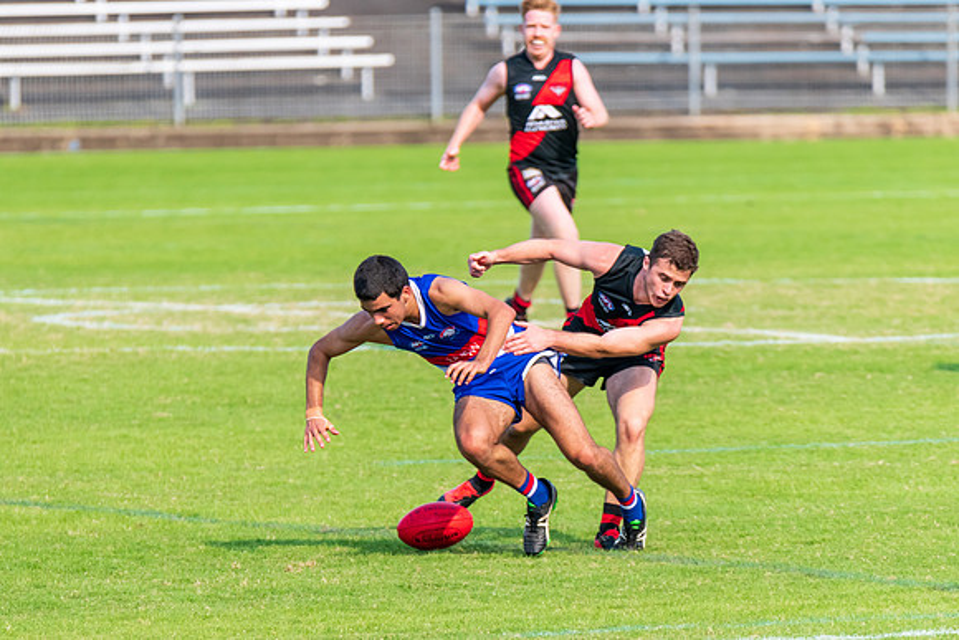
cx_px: 438
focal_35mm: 634
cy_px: 451
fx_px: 16903
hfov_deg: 3.2
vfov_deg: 2.2
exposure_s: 1/2000
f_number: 6.3
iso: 800
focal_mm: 450
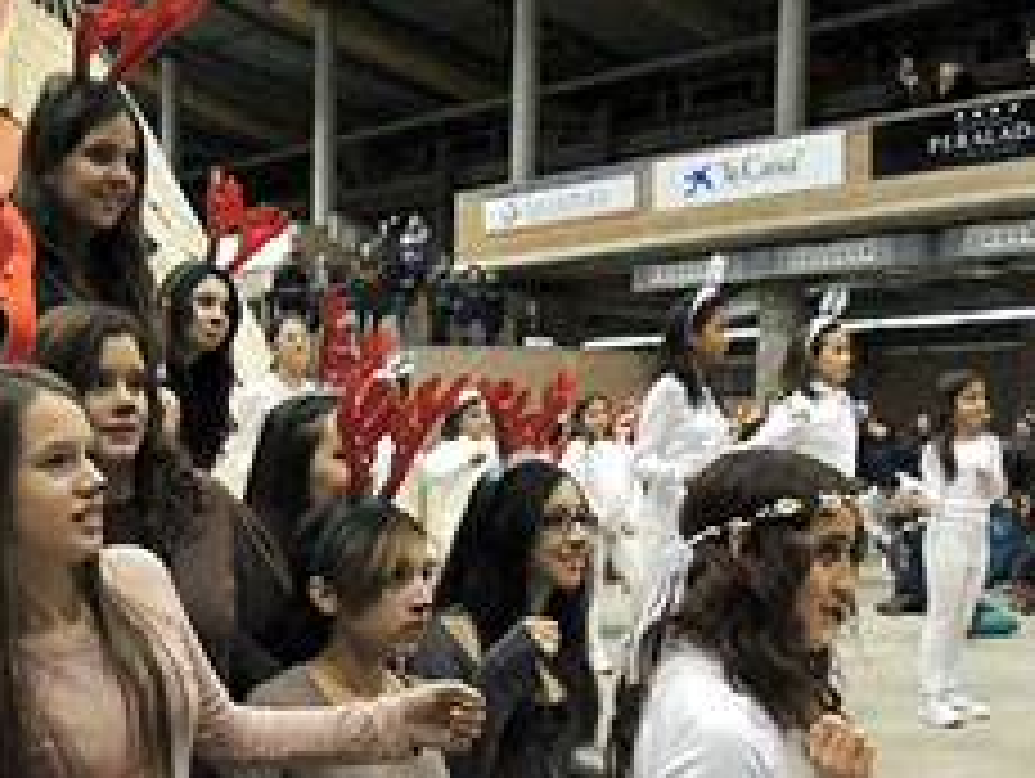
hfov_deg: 37.0
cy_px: 657
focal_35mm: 50
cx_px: 234
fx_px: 1497
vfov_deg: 28.3
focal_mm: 4.3
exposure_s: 1/200
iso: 1600
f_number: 3
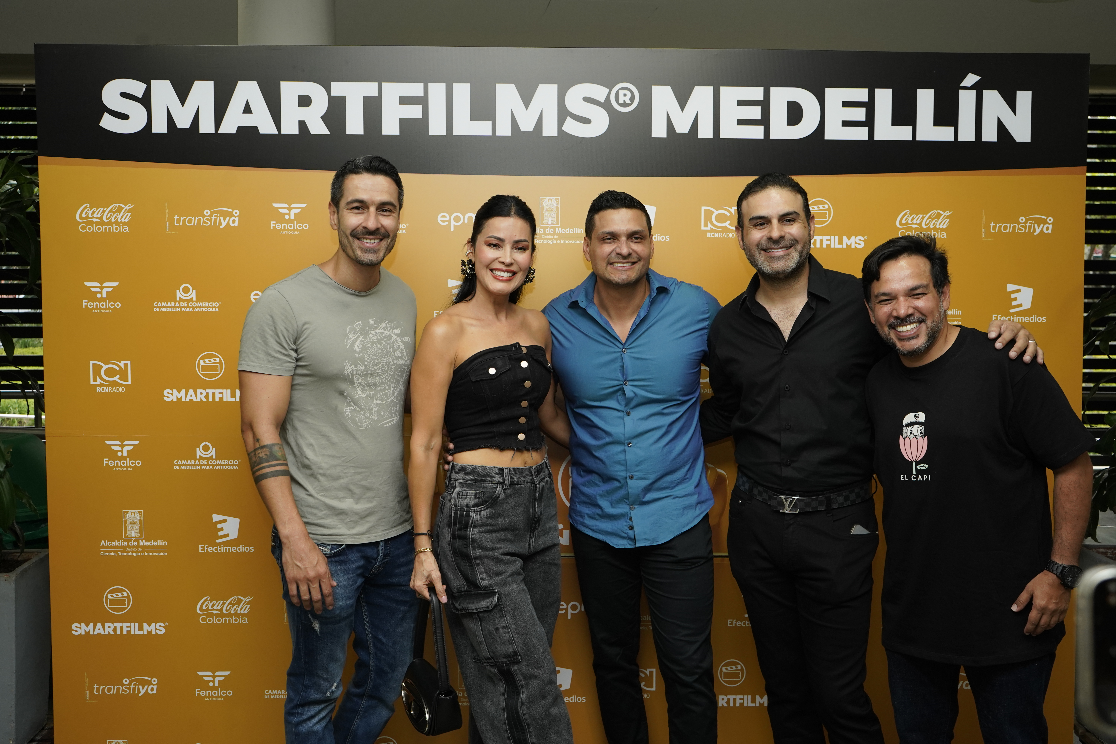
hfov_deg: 53.1
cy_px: 372
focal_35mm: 36
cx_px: 558
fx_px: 1116
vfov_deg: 36.9
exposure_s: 1/250
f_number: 5.6
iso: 1000
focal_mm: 36
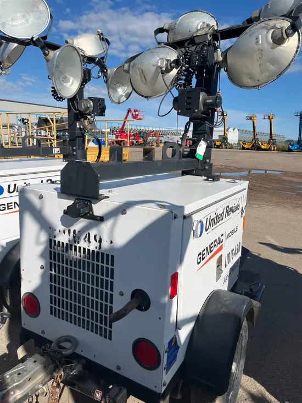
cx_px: 151
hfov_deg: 53.1
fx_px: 302
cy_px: 202
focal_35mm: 26
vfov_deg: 67.3
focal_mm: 5.1
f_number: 1.6
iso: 50
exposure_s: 1/5319
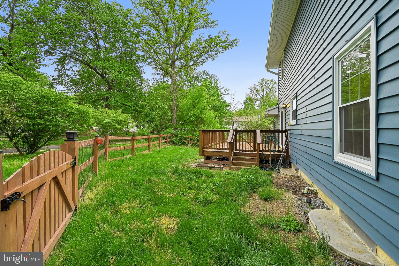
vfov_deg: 81.2
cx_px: 200
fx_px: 155
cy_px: 133
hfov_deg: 104.3
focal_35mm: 14
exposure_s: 1/40
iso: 100
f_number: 8
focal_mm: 14
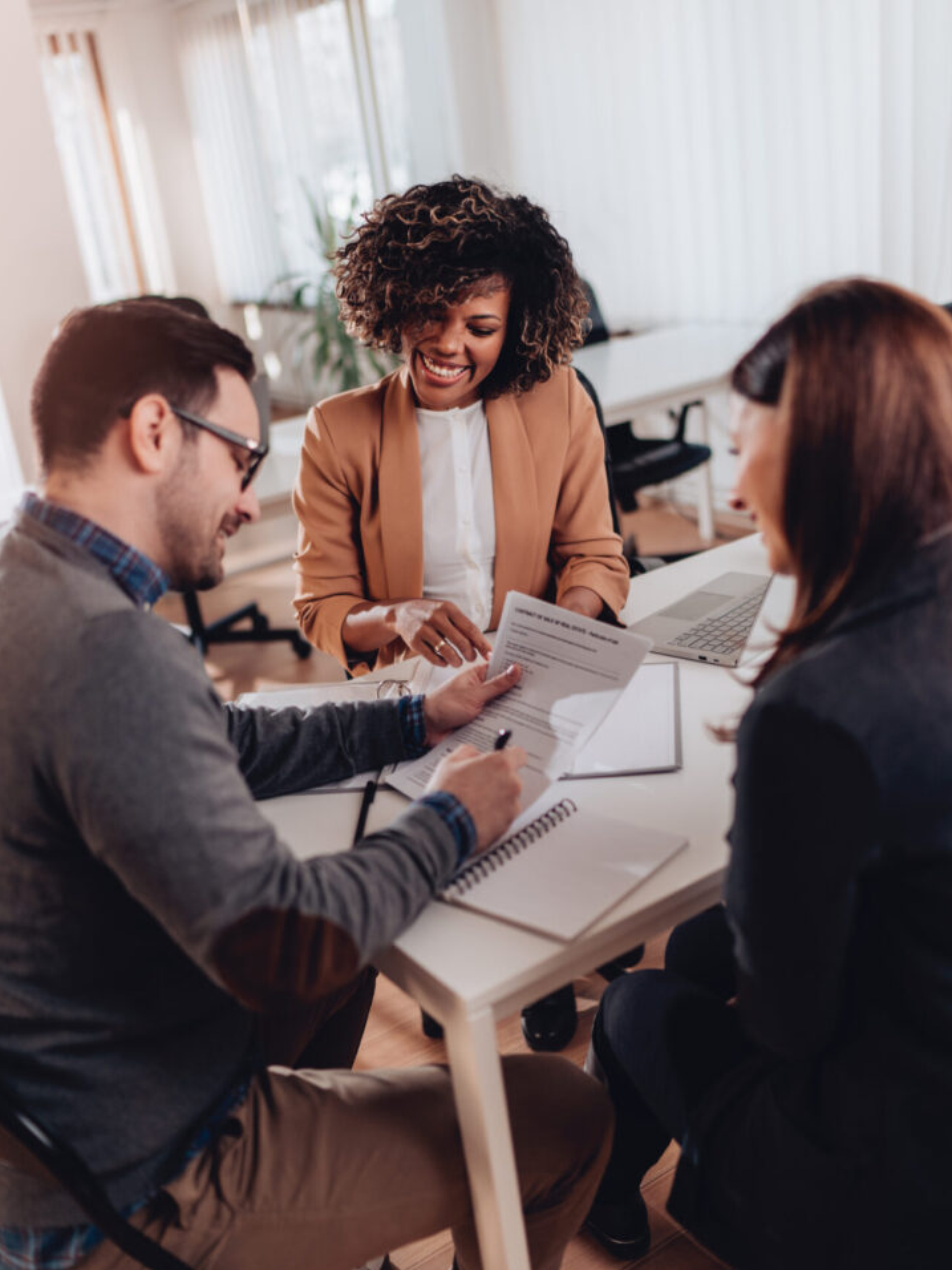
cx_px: 475
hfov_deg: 37.7
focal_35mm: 38
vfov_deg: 49.0
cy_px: 643
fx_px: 1393
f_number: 1.4
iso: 100
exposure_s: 1/640
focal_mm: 35
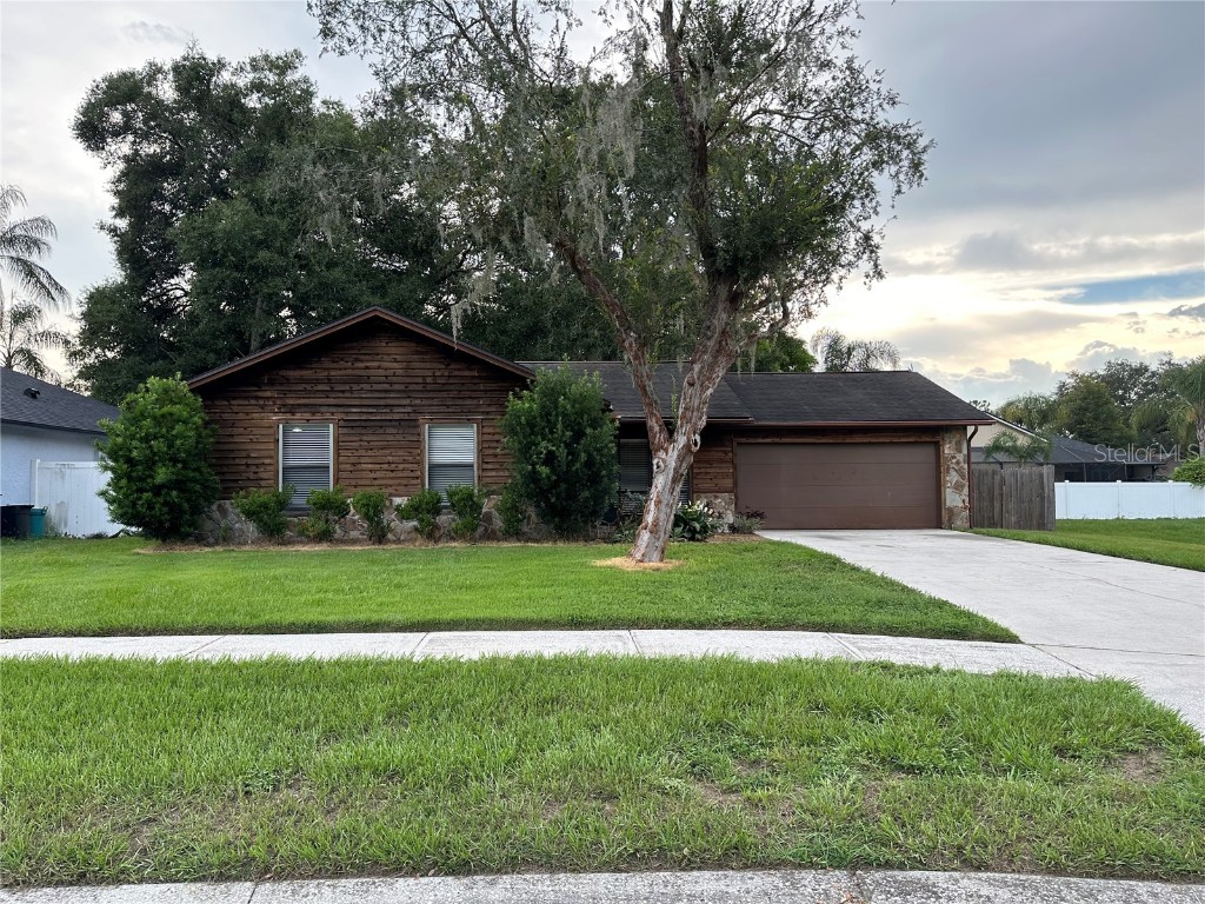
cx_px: 602
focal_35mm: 24
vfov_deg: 56.8
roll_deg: +1.0
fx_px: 835
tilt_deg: -0.8
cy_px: 452
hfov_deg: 71.6
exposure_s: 1/594
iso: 80
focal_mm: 6.86
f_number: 1.78
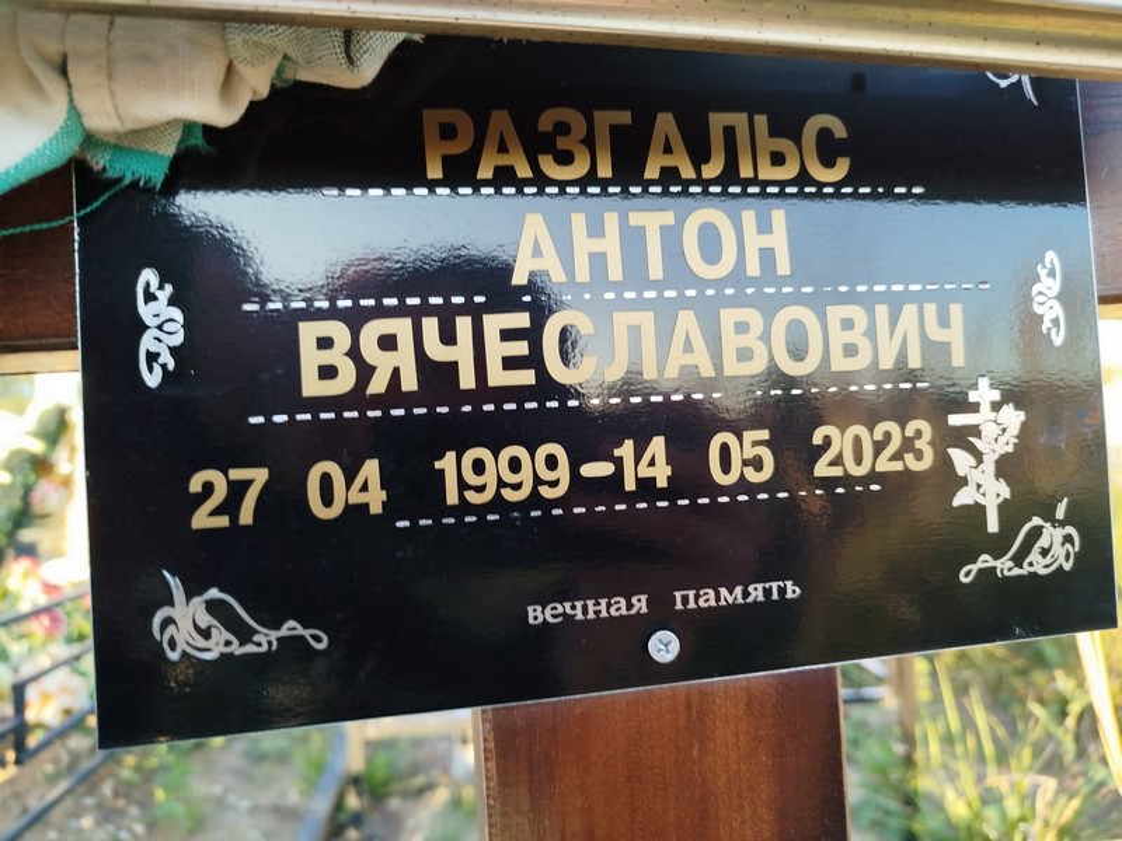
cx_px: 561
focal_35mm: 24
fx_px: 778
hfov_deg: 71.6
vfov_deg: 56.8
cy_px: 420
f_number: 1.7
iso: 80
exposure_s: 1/100
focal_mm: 5.31
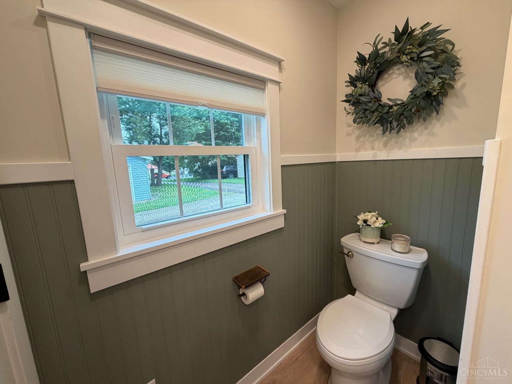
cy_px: 192
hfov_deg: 102.1
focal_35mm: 14
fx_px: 207
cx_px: 256
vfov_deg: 85.7
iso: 125
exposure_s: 1/120
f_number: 2.2
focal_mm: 2.22
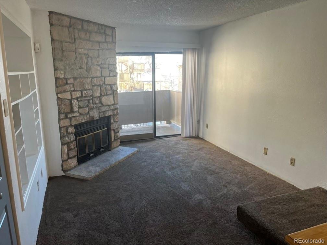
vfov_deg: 53.1
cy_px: 122
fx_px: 246
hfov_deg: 67.3
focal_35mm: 26
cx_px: 164
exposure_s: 1/120
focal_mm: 5.1
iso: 80
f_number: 1.6
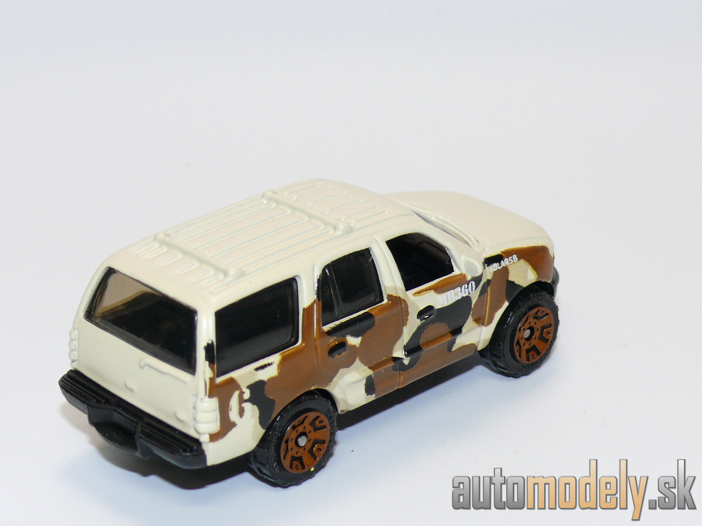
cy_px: 263
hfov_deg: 19.3
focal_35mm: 102
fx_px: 2069
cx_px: 351
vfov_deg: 14.5
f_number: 4
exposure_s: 1/30
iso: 100
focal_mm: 13.3
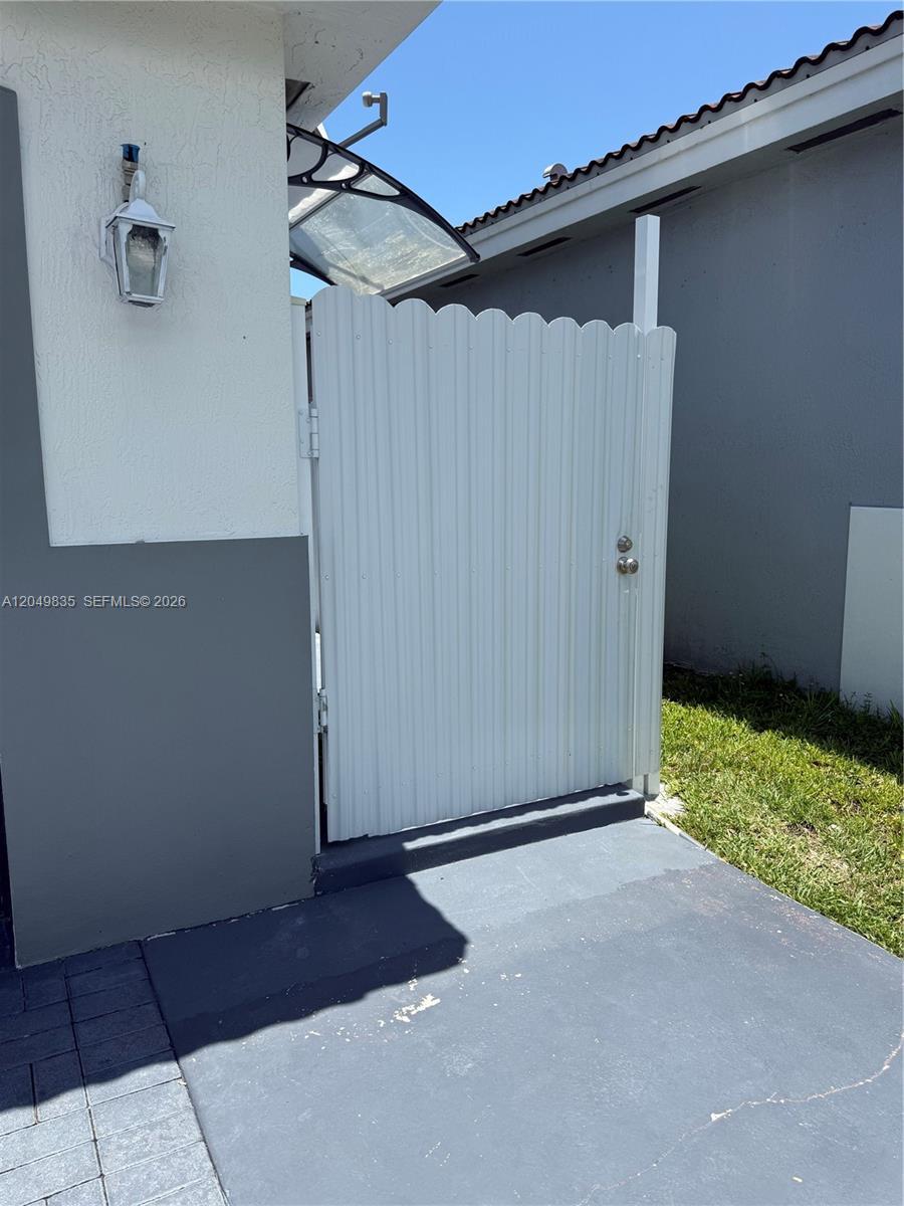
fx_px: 836
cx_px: 452
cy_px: 603
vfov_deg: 71.6
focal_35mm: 24
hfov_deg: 56.8
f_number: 1.78
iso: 80
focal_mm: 6.76
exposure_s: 1/3759
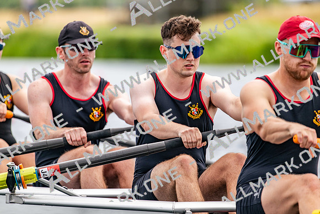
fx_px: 3556
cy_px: 107
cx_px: 160
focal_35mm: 400
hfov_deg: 5.2
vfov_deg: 3.4
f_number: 4.5
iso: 400
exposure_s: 1/2500
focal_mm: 400
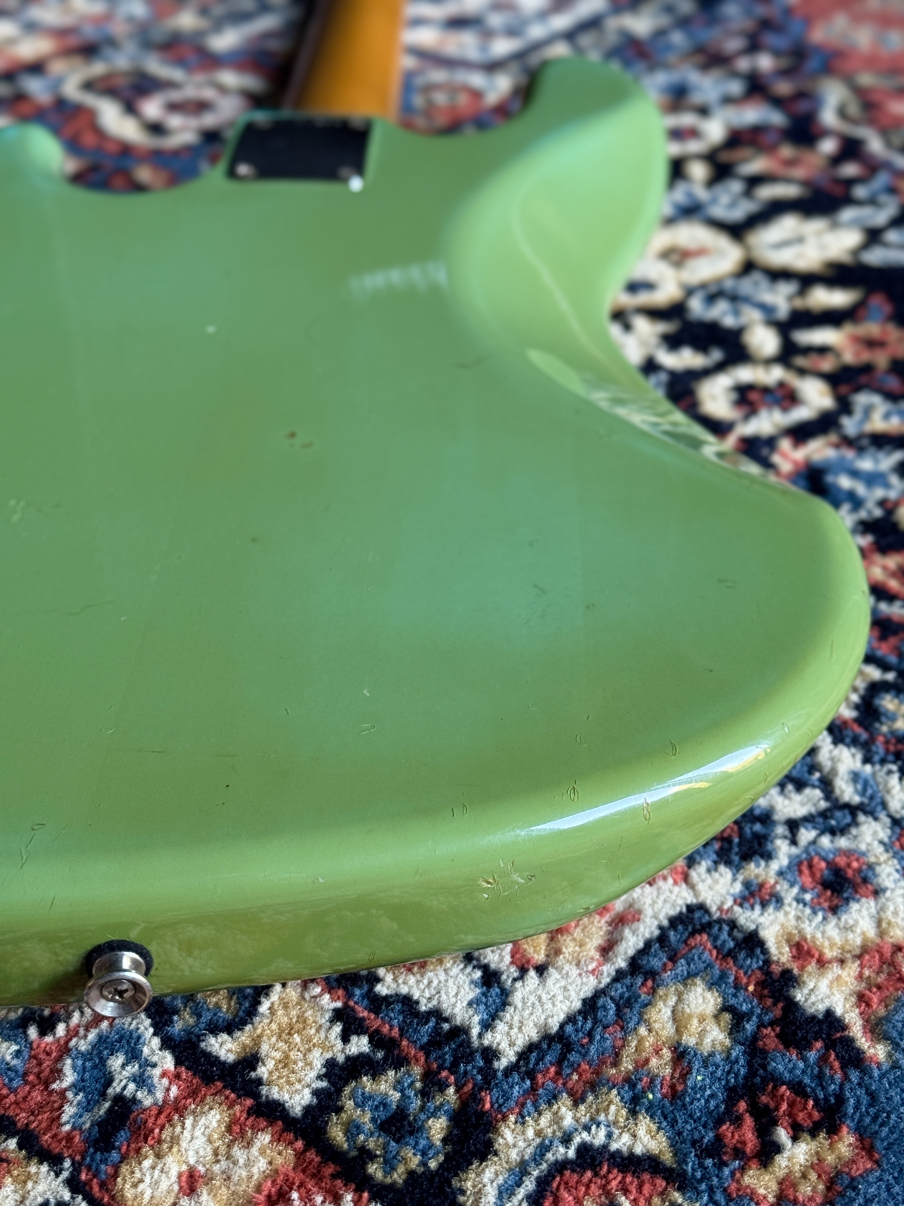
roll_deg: +1.7
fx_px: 1671
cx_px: 452
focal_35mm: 48
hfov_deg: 30.3
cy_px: 603
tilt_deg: -35.5
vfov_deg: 39.7
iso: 250
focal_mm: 6.76
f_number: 1.78
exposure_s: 1/47
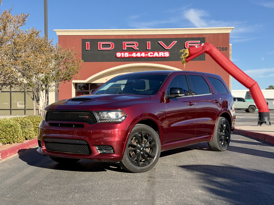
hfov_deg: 39.7
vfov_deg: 30.3
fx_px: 380
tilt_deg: +0.2
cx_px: 137
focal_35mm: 48
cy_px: 102
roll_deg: +0.4
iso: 64
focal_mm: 6.76
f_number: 1.78
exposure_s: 1/2865
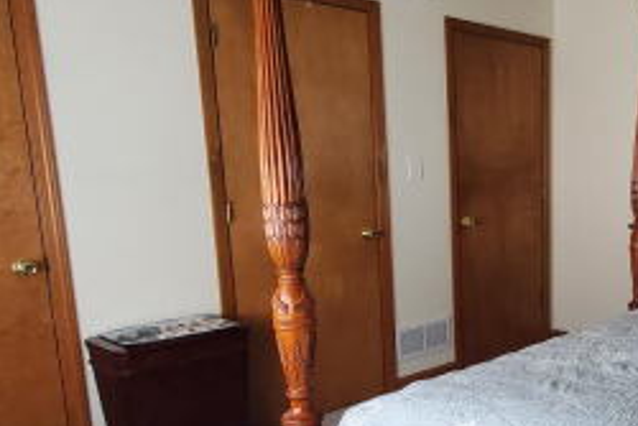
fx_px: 638
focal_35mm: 36
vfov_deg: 36.5
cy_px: 283
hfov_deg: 46.6
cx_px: 601
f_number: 2.2
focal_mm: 1.8
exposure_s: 1/60
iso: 200
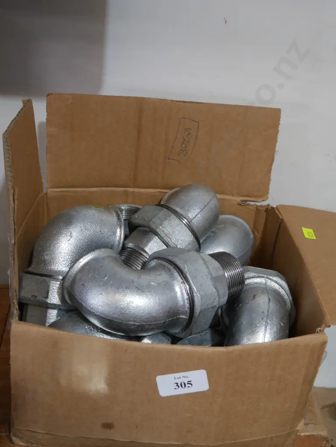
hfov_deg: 34.4
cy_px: 224
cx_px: 168
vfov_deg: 44.8
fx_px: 543
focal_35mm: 42
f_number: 4.6
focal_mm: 21
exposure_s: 1/60
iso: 500
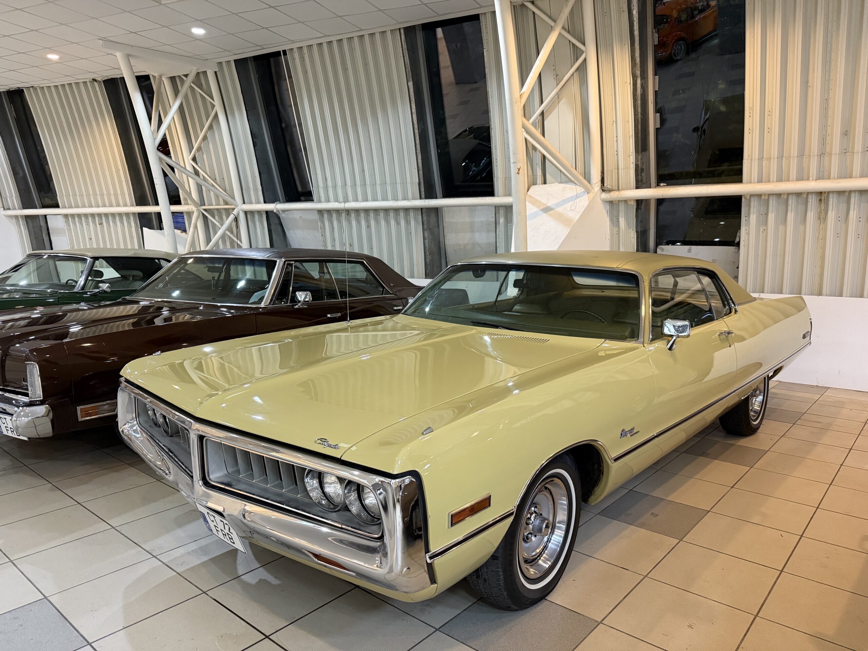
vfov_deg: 56.8
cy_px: 326
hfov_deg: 71.6
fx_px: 602
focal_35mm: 24
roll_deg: -0.6
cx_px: 434
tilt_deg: -7.0
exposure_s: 1/50
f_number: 1.78
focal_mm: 6.76
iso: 500
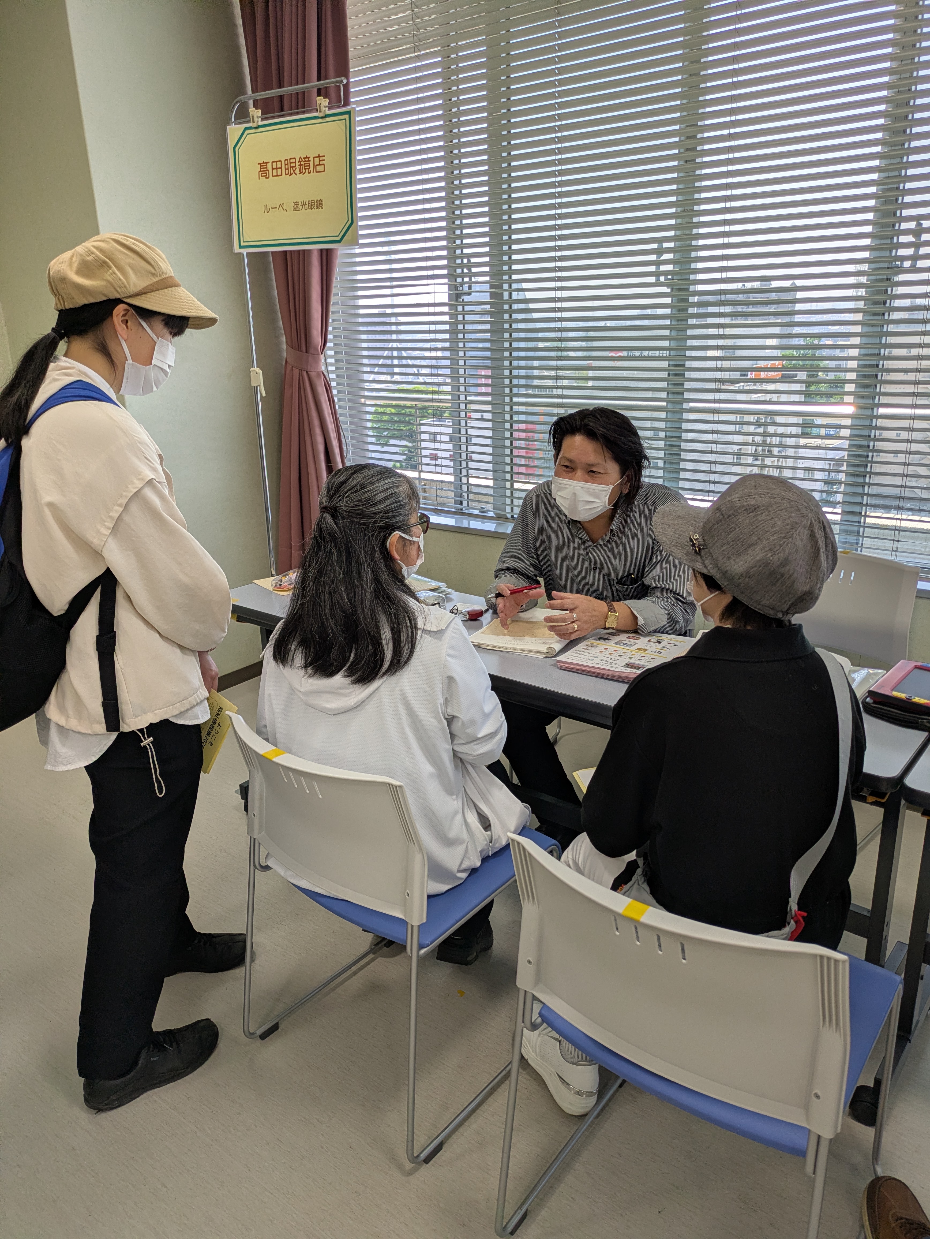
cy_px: 620
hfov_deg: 54.9
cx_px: 465
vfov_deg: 69.4
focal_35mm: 25
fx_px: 895
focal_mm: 5.43
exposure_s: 1/487
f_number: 1.89
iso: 42
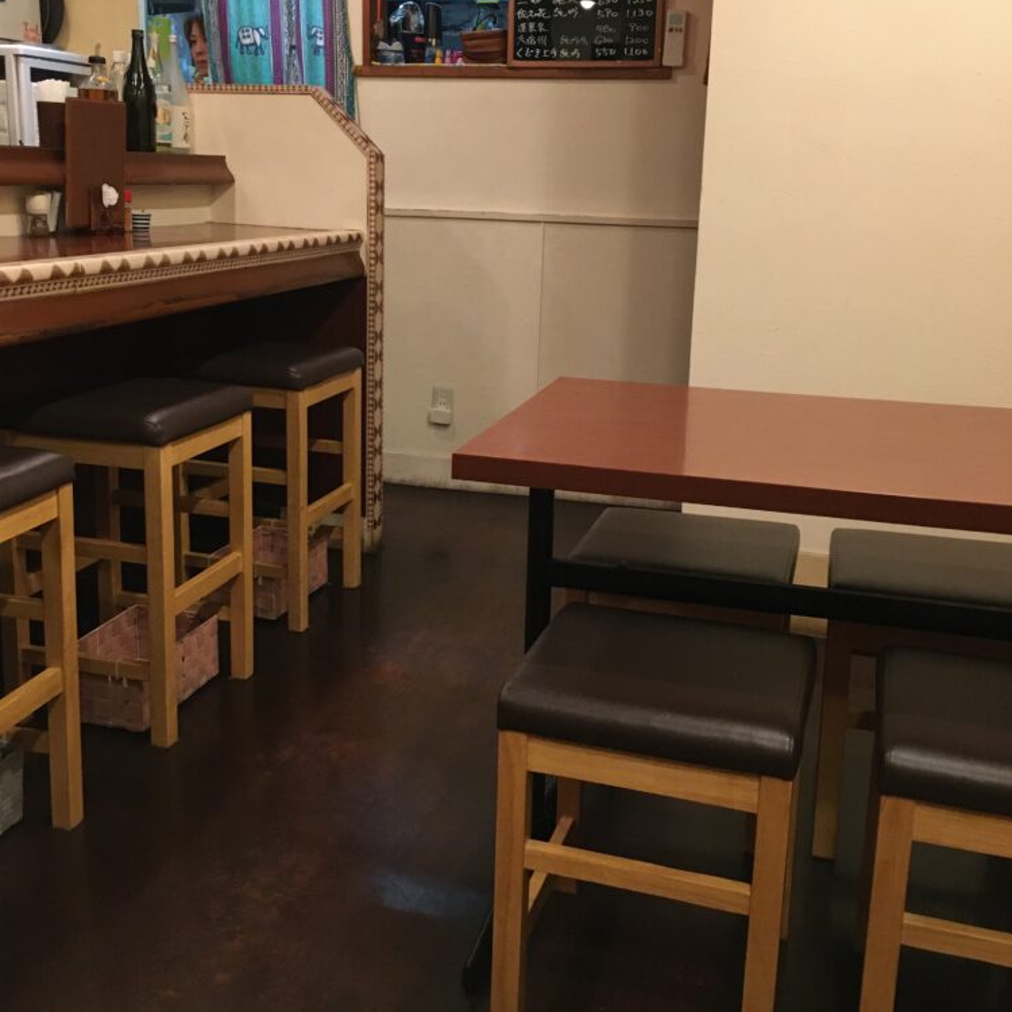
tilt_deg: -12.6
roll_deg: -2.3
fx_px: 1158
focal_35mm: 35
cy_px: 422
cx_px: 501
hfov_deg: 47.2
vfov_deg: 47.0
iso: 200
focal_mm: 4.15
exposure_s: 1/30
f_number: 2.2
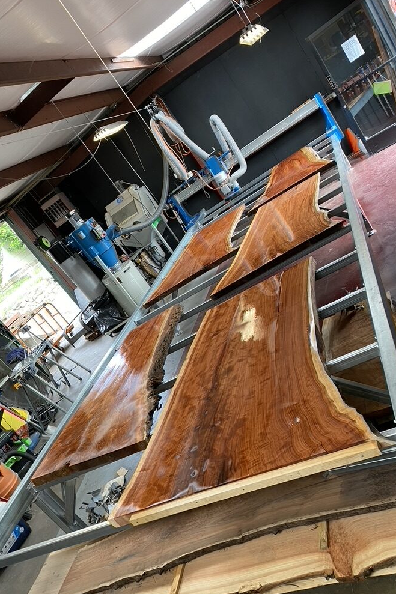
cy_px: 302
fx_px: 462
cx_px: 190
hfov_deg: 46.4
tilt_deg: -16.0
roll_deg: +37.3
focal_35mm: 28
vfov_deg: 65.5
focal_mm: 4.25
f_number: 1.8
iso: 80
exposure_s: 1/60
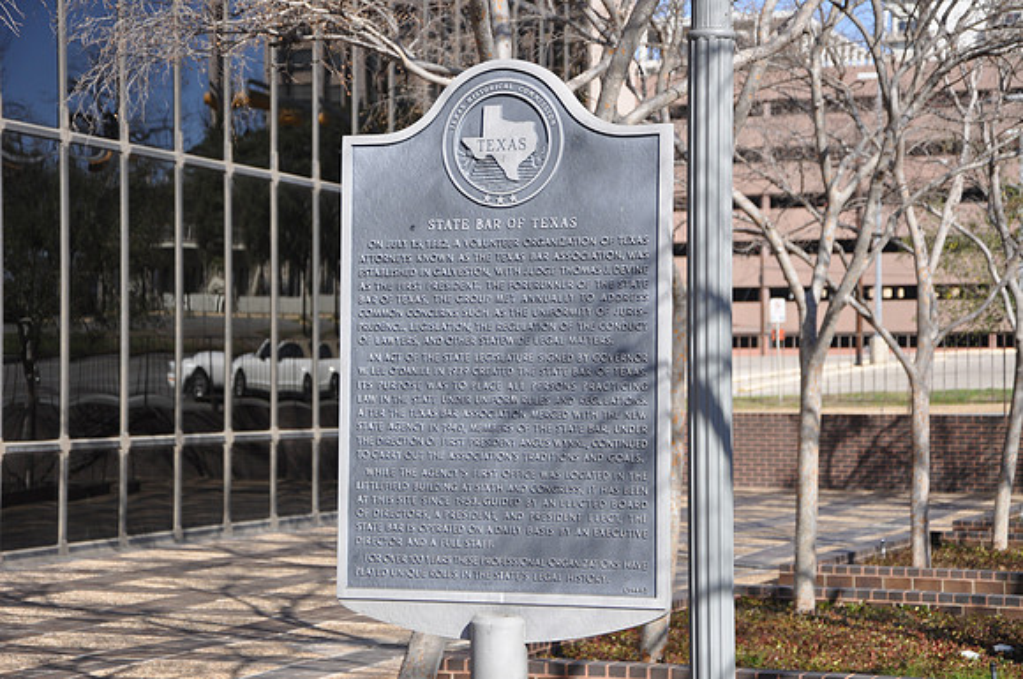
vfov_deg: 14.7
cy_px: 340
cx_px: 512
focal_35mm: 93
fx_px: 2639
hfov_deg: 21.9
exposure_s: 1/160
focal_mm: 62
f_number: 6.3
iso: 200
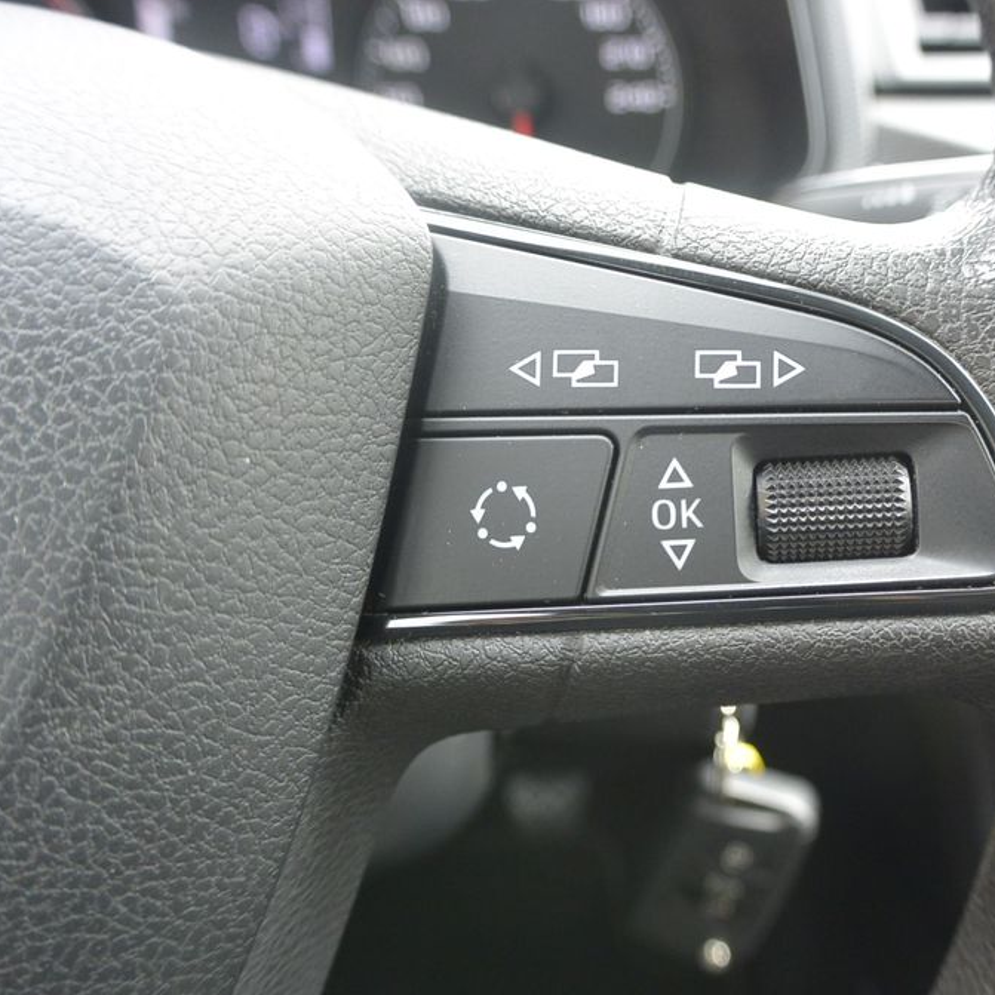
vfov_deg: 47.2
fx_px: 1138
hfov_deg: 46.1
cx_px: 706
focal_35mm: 35
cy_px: 505
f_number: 3.5
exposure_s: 1/125
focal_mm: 10
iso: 400
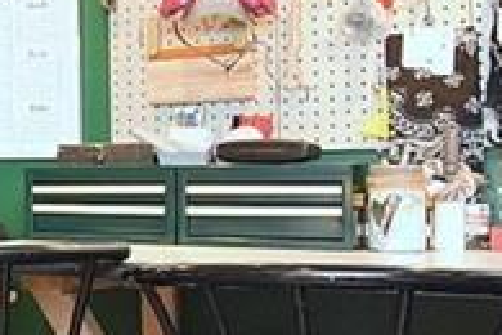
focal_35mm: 84
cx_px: -584
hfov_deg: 16.3
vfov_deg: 16.3
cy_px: 184
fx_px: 1171
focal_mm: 16
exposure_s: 1/60
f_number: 4
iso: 3200
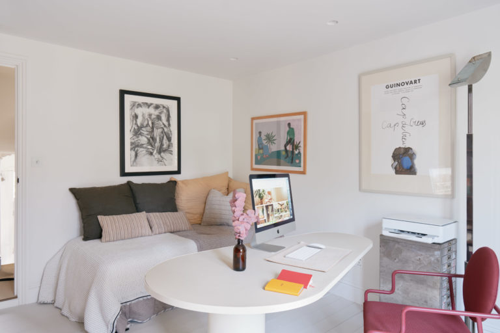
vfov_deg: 53.1
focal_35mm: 24
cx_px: 250
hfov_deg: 73.7
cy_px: 166
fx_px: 333
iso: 200
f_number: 11
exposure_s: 1.3
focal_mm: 16
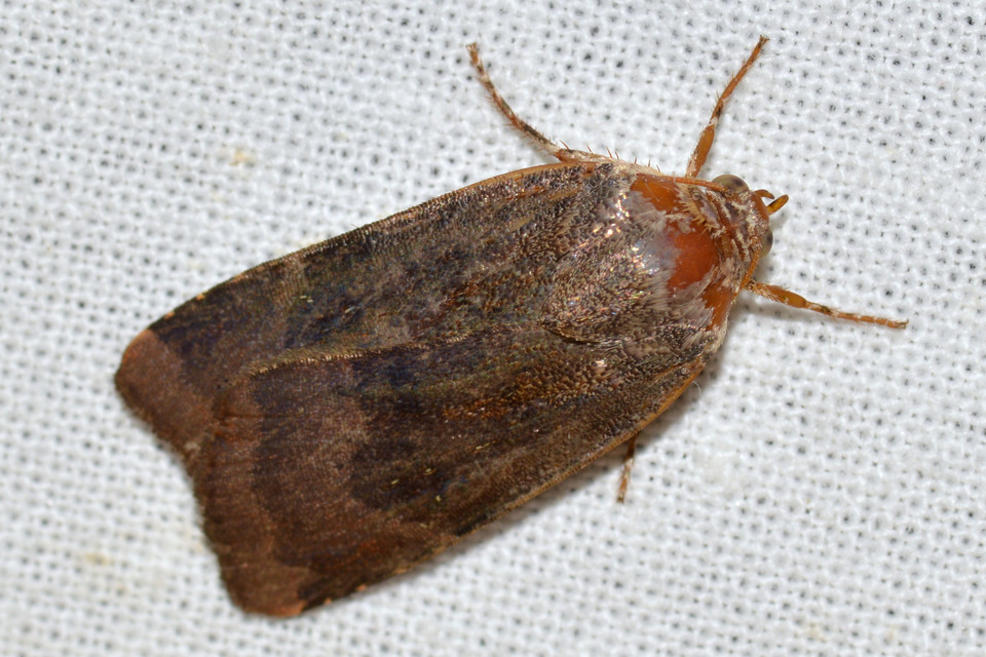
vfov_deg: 9.1
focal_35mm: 150
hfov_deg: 13.7
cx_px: 493
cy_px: 328
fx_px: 4108
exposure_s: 1/200
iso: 100
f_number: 18
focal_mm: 100
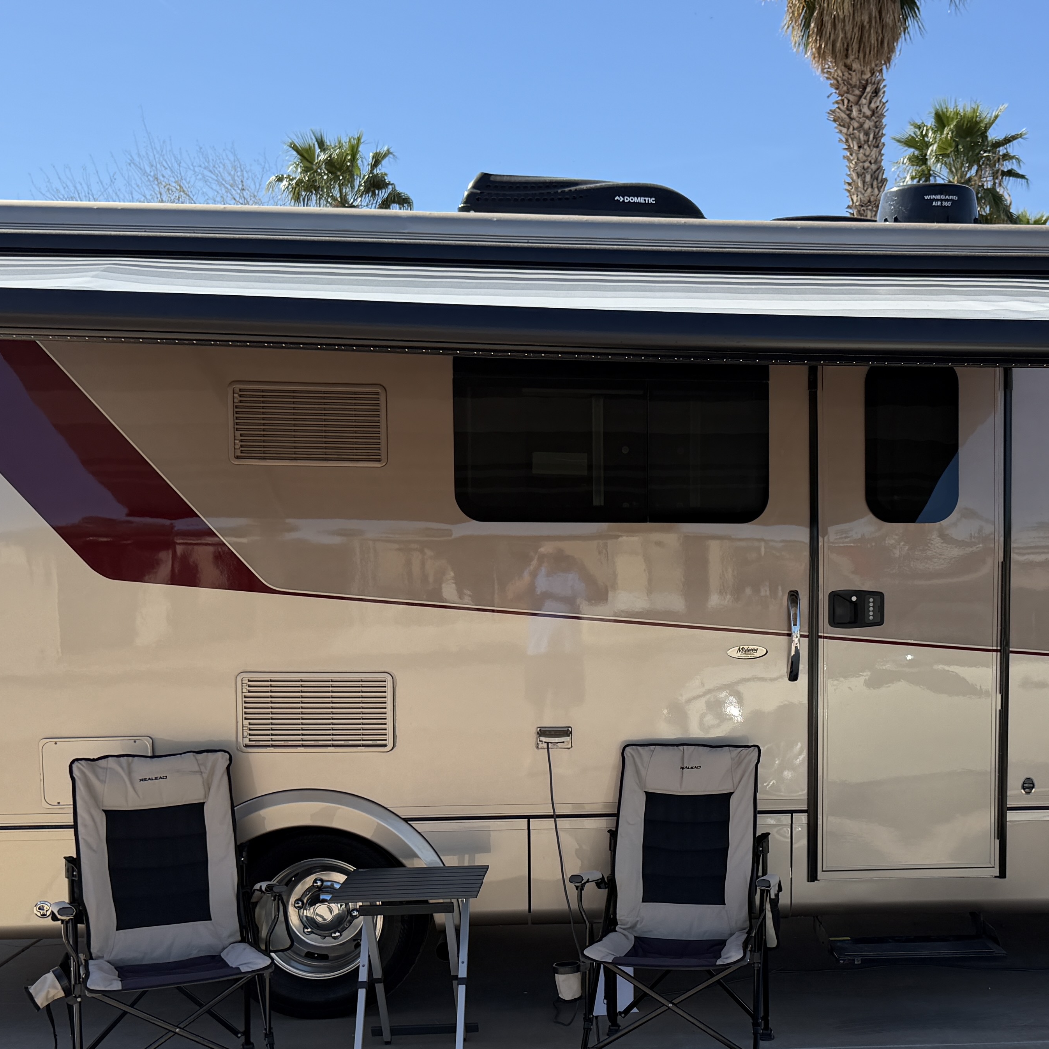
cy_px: 688
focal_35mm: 45
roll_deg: -0.1
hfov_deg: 37.1
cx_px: 712
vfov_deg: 37.2
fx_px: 1543
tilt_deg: -5.4
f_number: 1.78
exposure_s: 1/2907
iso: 80
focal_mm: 6.76
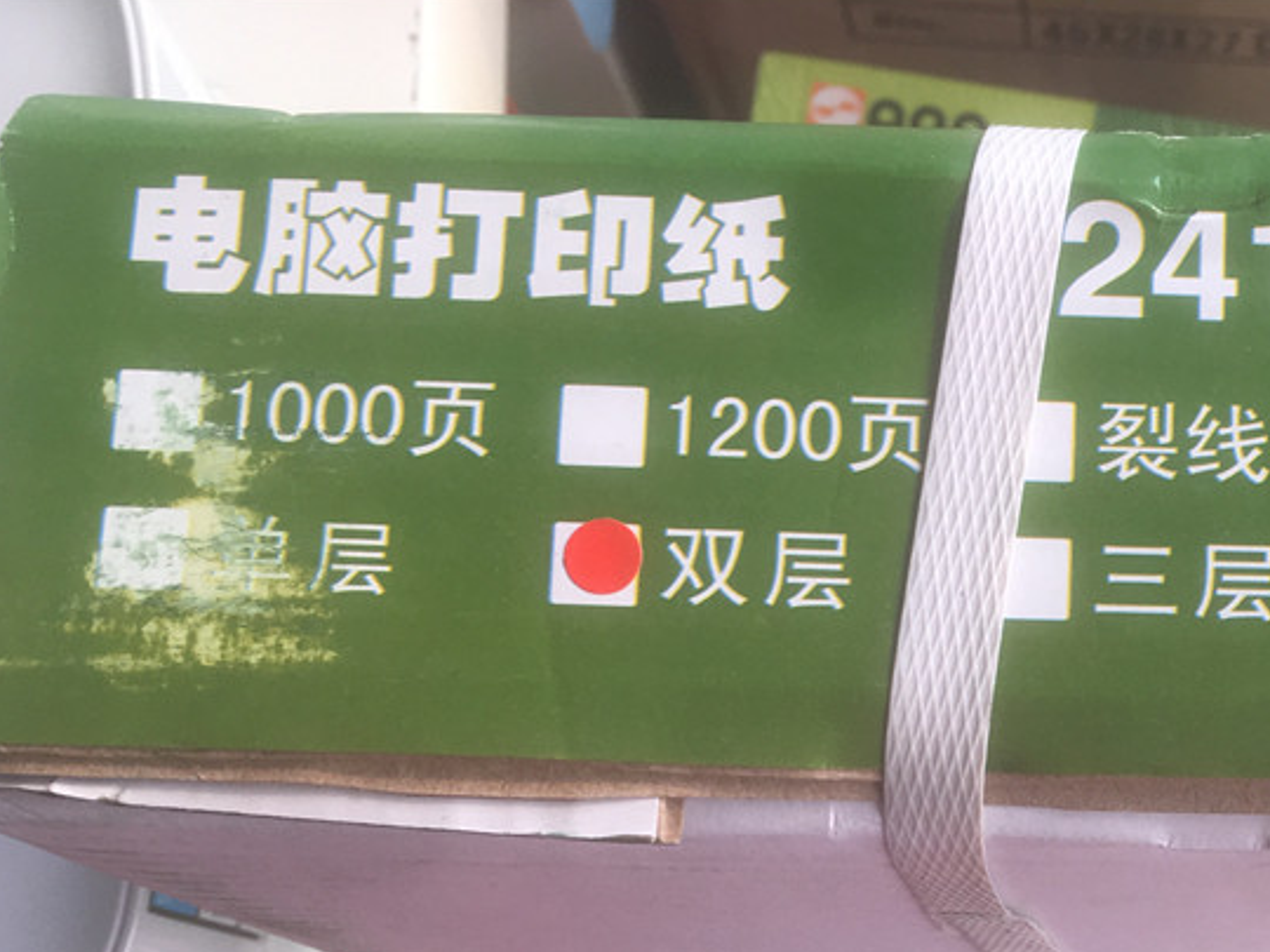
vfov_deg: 25.6
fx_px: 2018
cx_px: 1157
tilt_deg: -80.6
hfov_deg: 33.0
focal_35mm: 55
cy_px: 891
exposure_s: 1/50
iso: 32
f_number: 2.2
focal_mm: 4.15
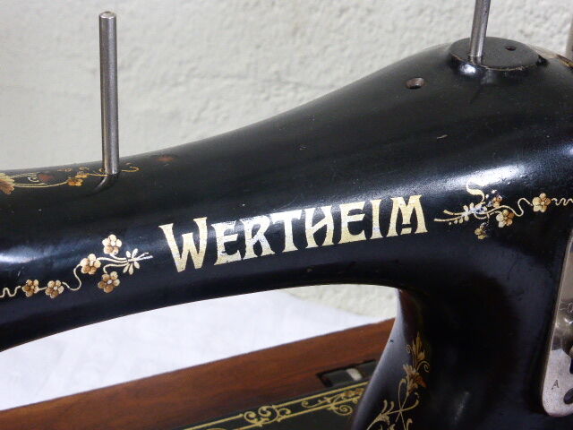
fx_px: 1308
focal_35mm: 79
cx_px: 286
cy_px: 215
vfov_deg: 18.7
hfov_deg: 24.7
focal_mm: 13.3
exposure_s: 1/20
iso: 400
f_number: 5
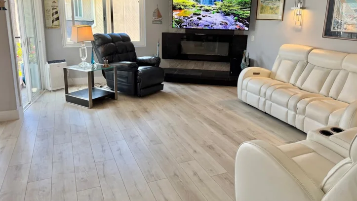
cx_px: 180
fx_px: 256
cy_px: 78
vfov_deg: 42.6
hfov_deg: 69.8
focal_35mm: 27
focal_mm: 6.76
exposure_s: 1/217
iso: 160
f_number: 1.78
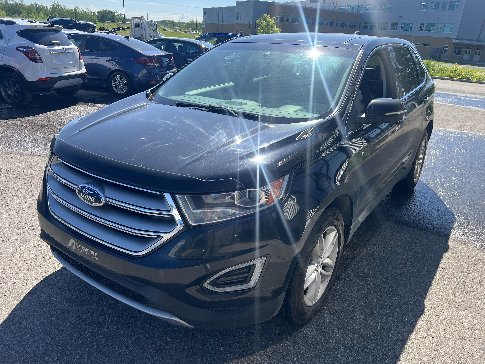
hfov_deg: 65.3
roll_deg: -3.2
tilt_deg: -20.3
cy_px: 181
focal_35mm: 27
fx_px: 378
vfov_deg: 51.4
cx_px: 242
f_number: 1.5
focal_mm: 5.7
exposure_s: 1/1934
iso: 50
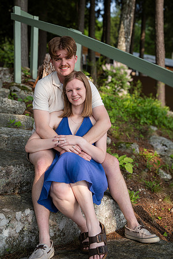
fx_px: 288
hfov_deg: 33.4
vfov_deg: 48.5
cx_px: 86
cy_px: 130
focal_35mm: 40
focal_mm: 26.5
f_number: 5.6
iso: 320
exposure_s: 1/450
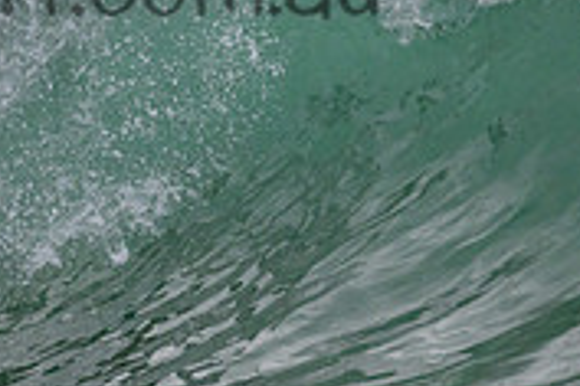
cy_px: -61
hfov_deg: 0.8
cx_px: 33
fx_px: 42337
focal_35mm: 2628
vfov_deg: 0.5
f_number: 11
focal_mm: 800
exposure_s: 1/2000
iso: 1800
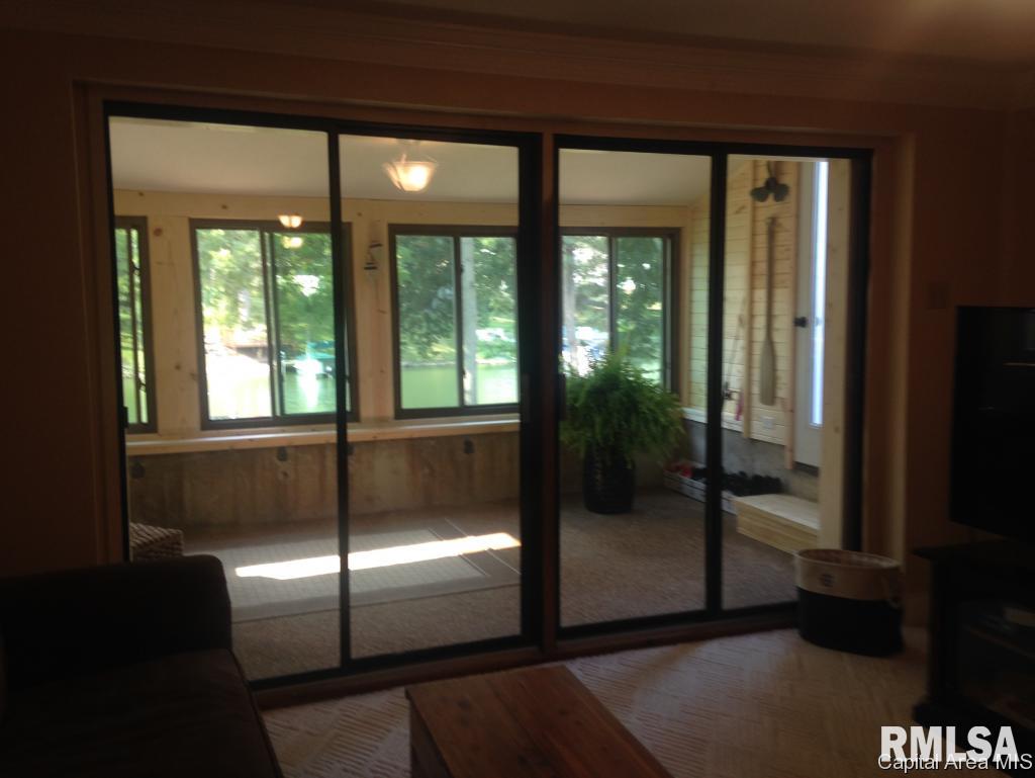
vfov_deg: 43.0
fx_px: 987
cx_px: 518
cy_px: 389
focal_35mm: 33
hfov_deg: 55.3
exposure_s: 1/30
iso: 50
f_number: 2.4
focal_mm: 4.12
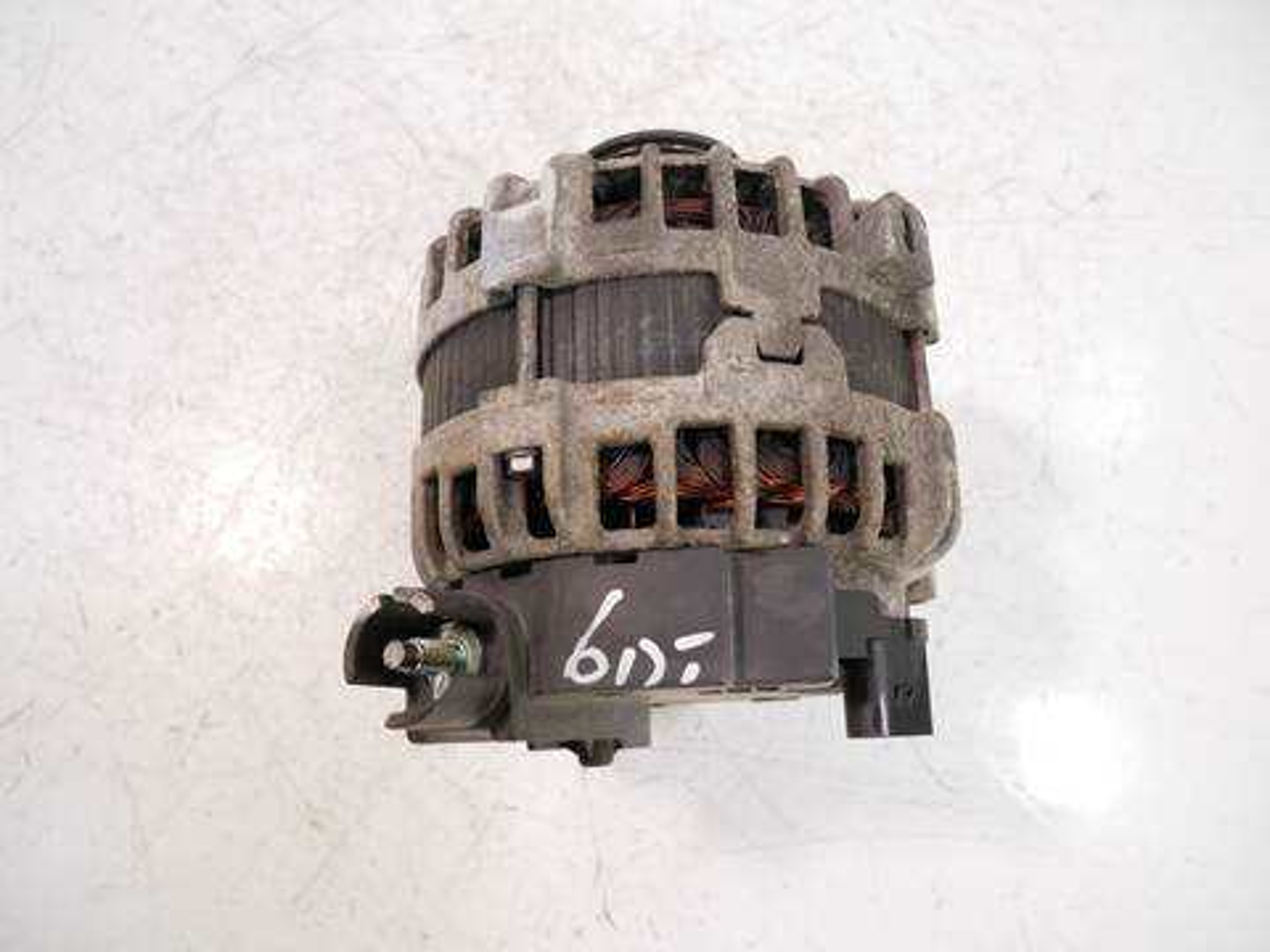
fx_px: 881
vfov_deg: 56.8
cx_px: 635
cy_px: 476
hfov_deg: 71.6
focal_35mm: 24
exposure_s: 1/60
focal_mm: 12
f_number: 3.5
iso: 800
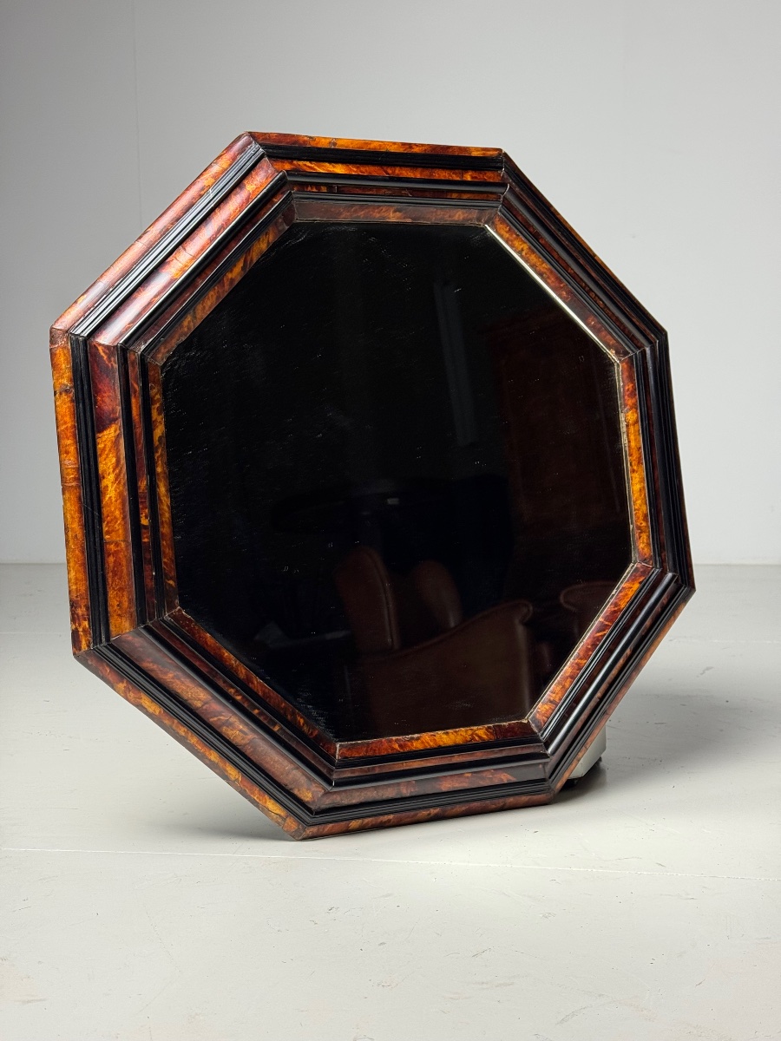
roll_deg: +0.0
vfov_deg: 39.7
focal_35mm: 48
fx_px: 1444
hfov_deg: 30.3
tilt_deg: -2.1
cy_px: 520
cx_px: 390
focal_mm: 6.76
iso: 160
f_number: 1.78
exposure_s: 1/50
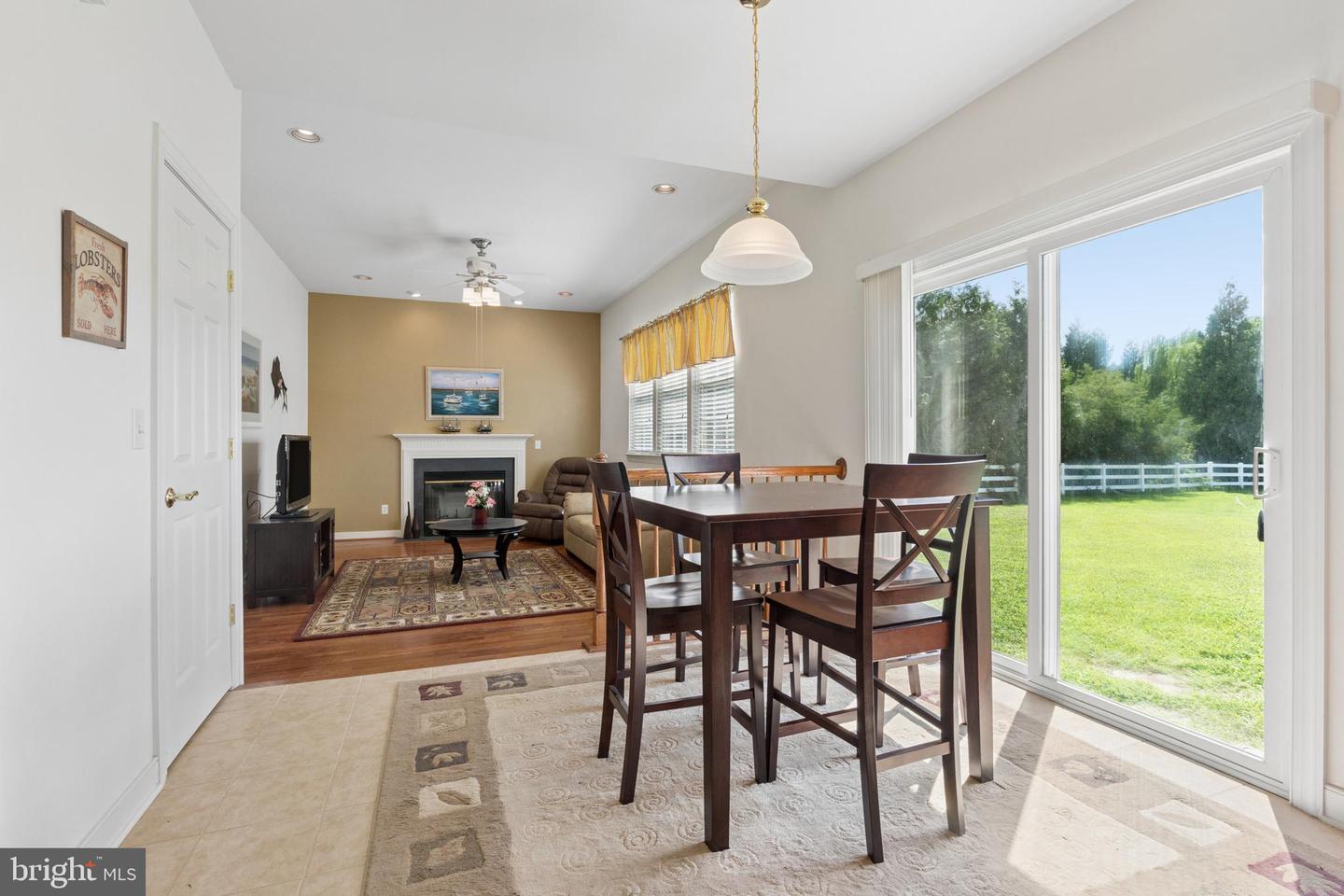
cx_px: 672
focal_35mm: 16
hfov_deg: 95.0
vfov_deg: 72.1
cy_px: 448
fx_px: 616
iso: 400
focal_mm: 11
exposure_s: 1/100
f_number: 8
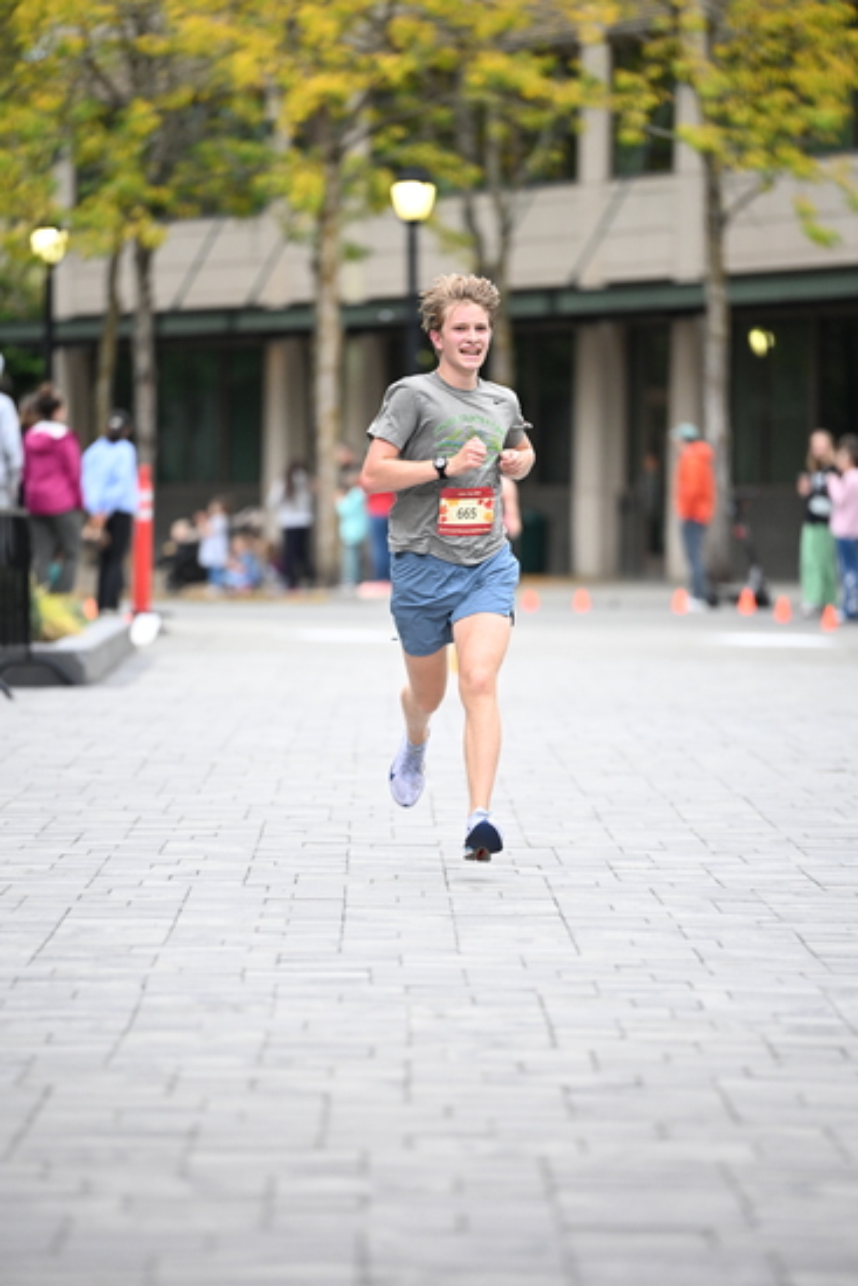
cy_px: 643
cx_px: 429
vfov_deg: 10.3
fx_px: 7145
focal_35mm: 200
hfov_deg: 6.9
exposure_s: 1/800
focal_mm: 200
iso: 1600
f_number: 2.8
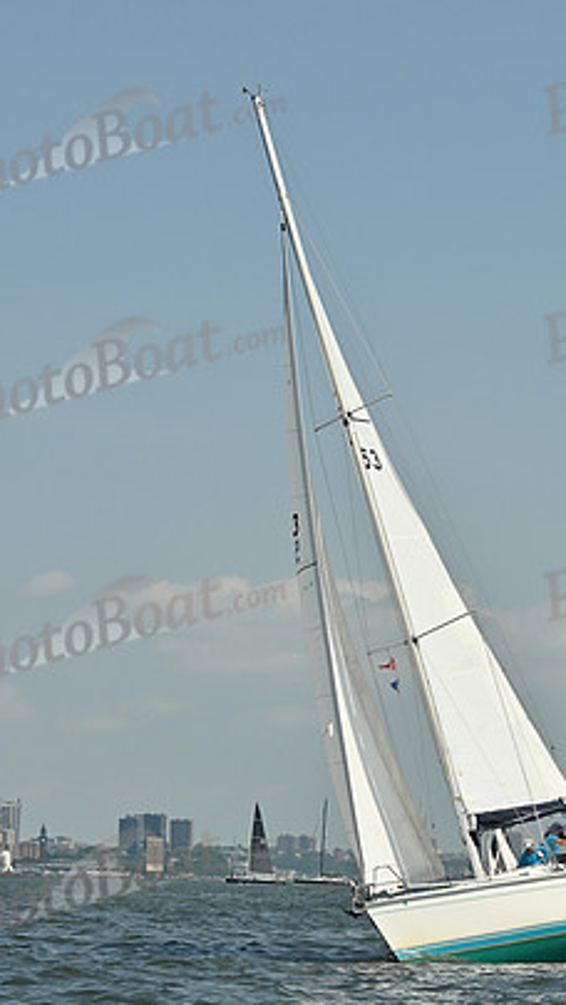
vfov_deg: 14.6
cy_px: 464
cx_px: 416
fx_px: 3920
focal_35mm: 147
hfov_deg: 8.2
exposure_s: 1/1250
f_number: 11
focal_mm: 98
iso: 320
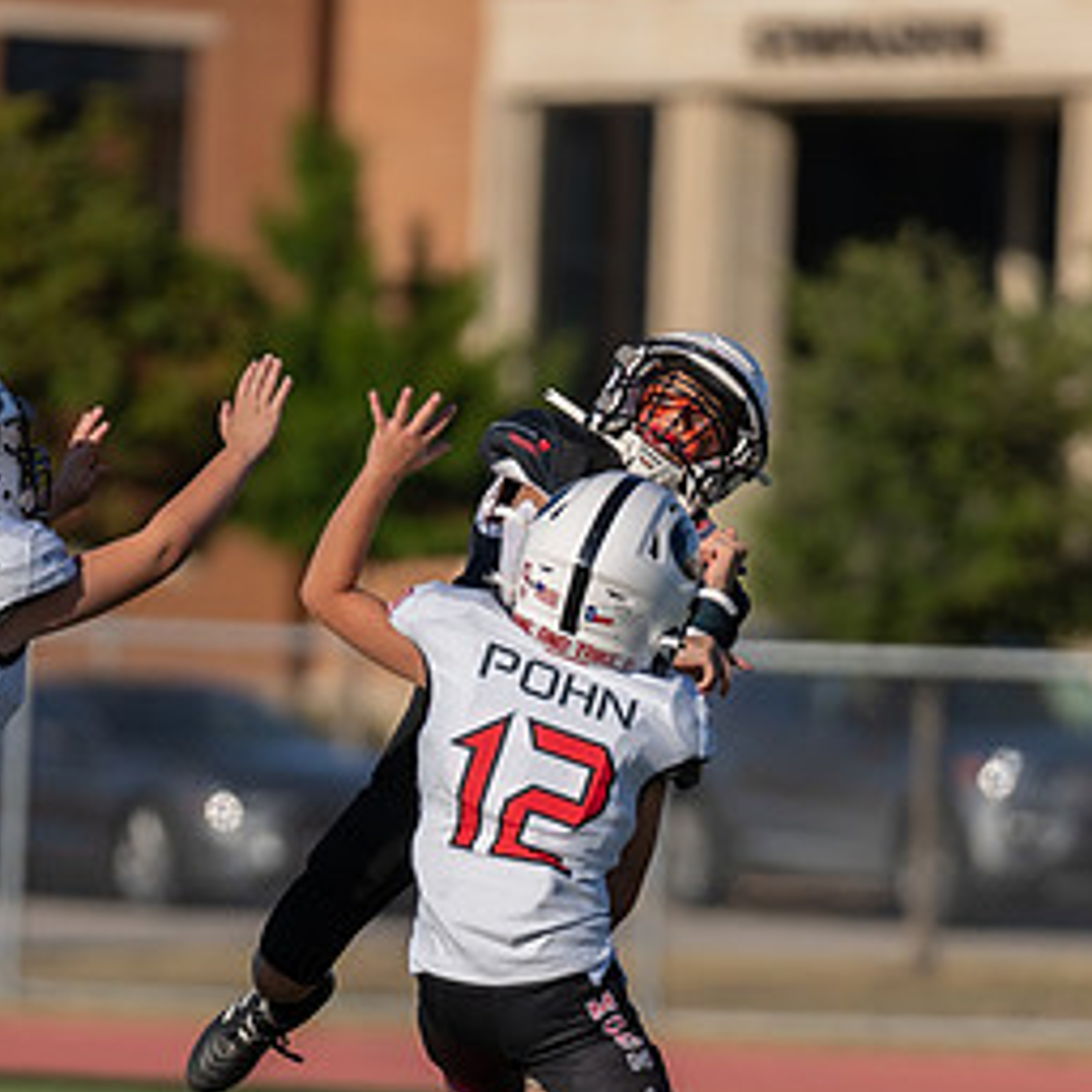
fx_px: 21379
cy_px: 749
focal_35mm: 599
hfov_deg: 2.9
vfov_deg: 2.9
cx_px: 424
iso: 100
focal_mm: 200
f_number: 2.8
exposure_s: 1/2000
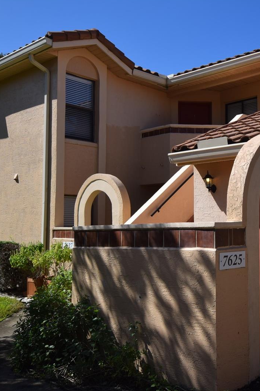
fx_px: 444
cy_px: 193
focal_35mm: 41
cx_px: 223
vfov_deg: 47.4
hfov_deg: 31.4
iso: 200
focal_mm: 18
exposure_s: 1/400
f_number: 10
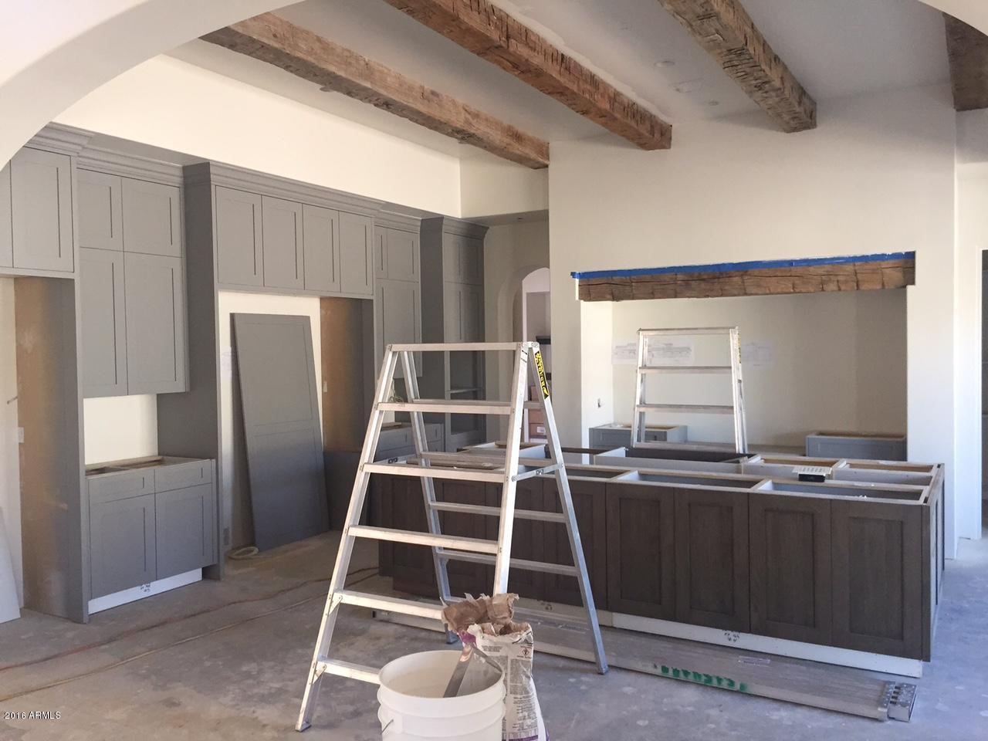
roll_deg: -0.1
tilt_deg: -1.2
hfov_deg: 61.7
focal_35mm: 29
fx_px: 828
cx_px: 494
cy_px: 370
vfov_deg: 48.2
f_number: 2.2
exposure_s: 1/30
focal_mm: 4.15
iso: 100
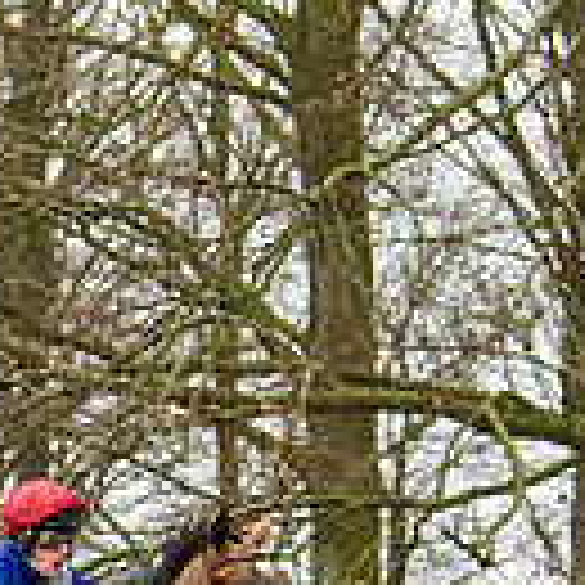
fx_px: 8145
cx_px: -299
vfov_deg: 4.1
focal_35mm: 426
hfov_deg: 4.1
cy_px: 750
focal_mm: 78
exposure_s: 1/1000
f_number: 4
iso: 1000
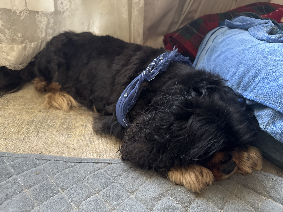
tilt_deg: -27.6
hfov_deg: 71.6
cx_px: 142
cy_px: 106
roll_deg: -5.1
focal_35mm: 24
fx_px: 196
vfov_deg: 56.8
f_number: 1.78
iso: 1000
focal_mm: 6.76
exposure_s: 1/33
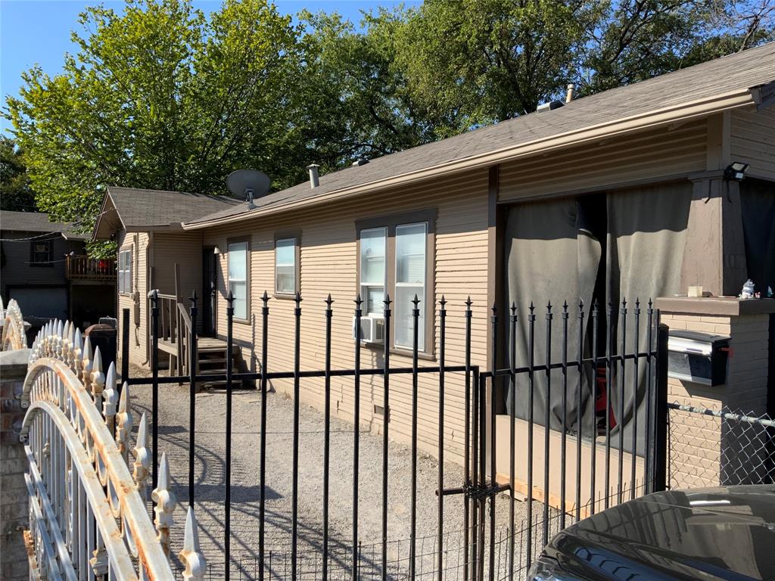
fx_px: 649
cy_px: 290
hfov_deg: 61.7
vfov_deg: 48.2
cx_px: 388
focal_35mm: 29
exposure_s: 1/1786
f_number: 1.8
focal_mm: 3
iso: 16
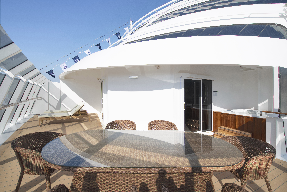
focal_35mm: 15
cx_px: 144
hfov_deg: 100.4
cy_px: 96
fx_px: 120
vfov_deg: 77.3
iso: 200
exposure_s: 1/400
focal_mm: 15
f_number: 11
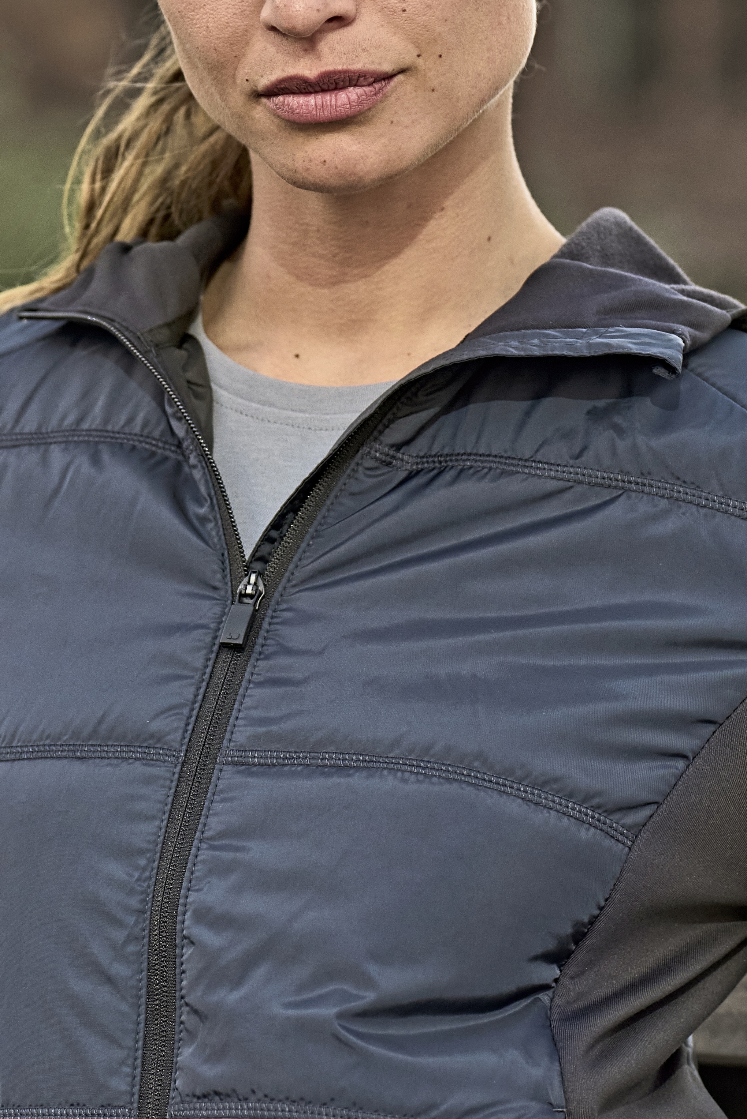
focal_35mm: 257
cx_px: 325
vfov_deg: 8.0
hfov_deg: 5.3
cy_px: 436
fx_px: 7997
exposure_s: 1/2000
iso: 800
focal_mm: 91
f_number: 2.8
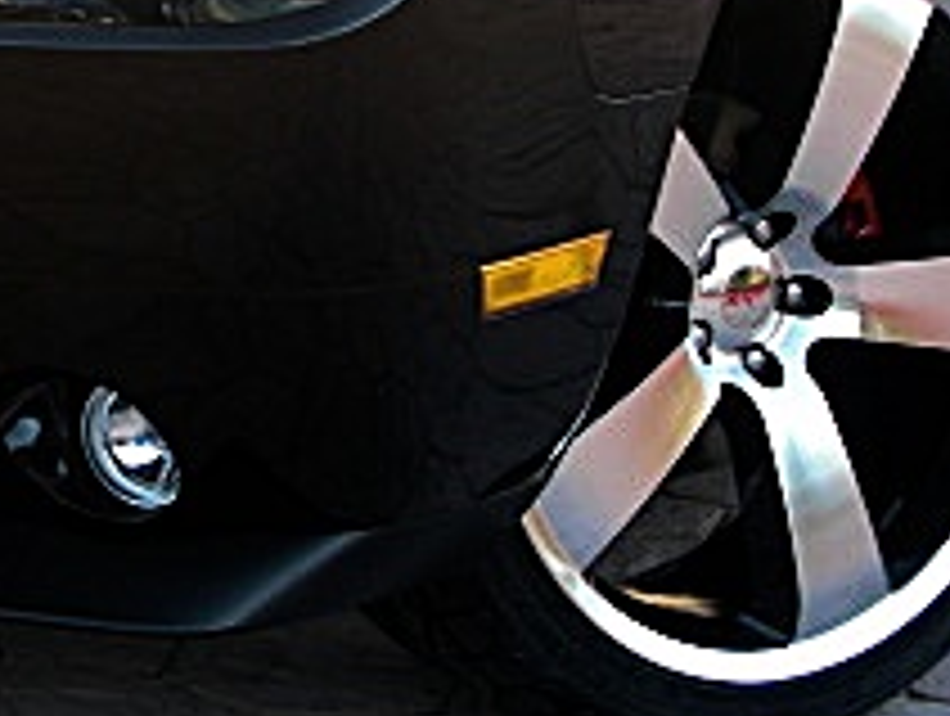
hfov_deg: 17.7
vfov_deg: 13.5
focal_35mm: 109
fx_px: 2997
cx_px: 54
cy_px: 77
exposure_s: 1/80
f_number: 2.8
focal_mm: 6.3
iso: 50
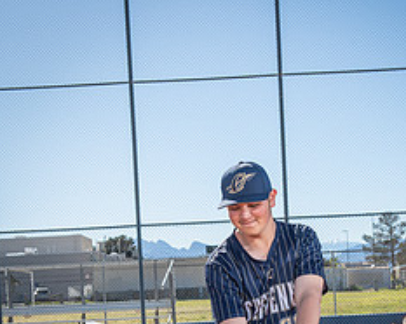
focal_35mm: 87
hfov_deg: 21.9
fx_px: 1045
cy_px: 378
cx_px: 258
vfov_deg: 16.9
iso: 200
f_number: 8
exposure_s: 1/250
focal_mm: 48
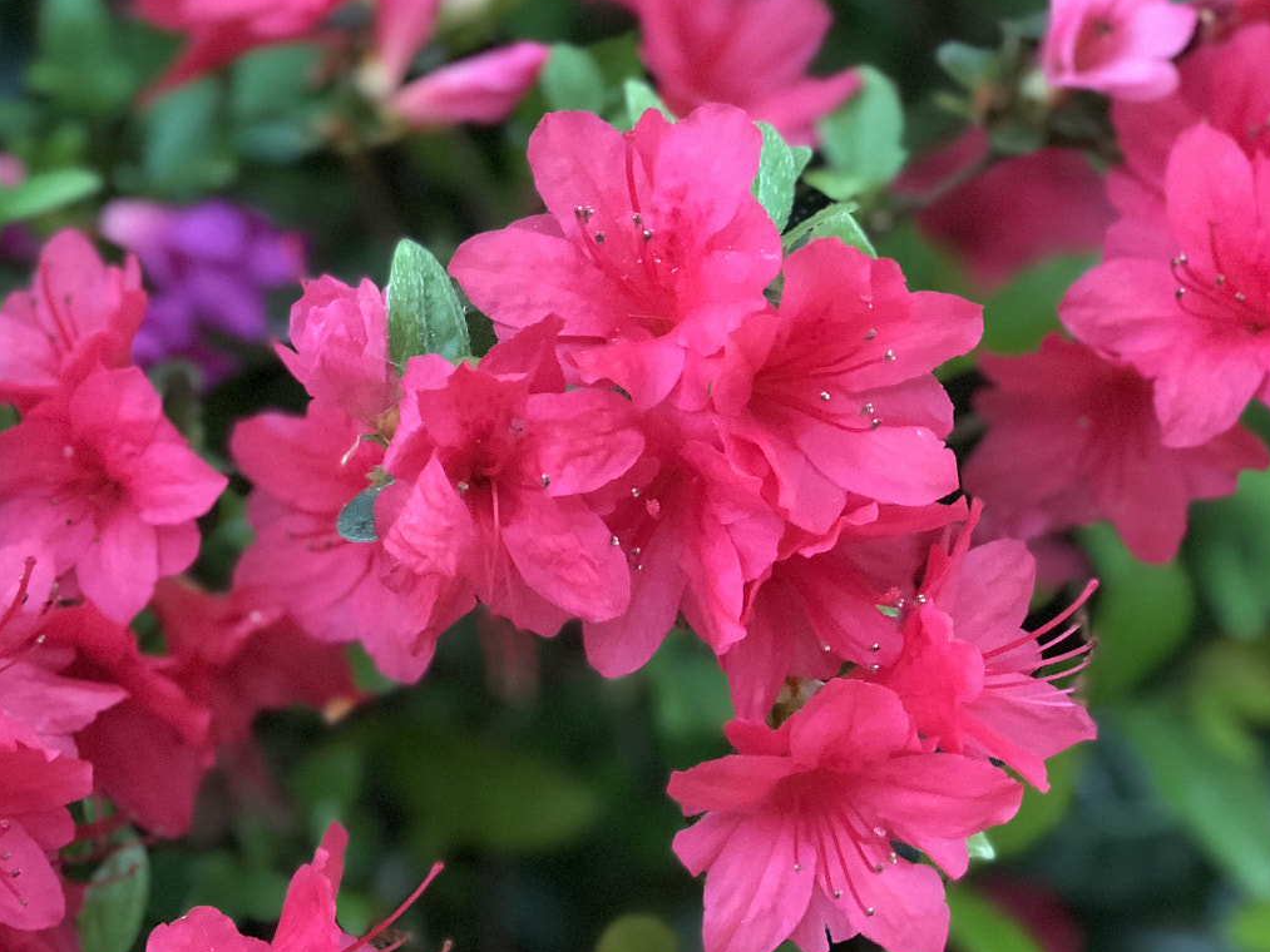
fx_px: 3302
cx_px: 300
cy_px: 615
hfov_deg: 21.6
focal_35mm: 90
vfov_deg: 16.4
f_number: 2.8
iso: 1250
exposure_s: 1/60
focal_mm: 6.6
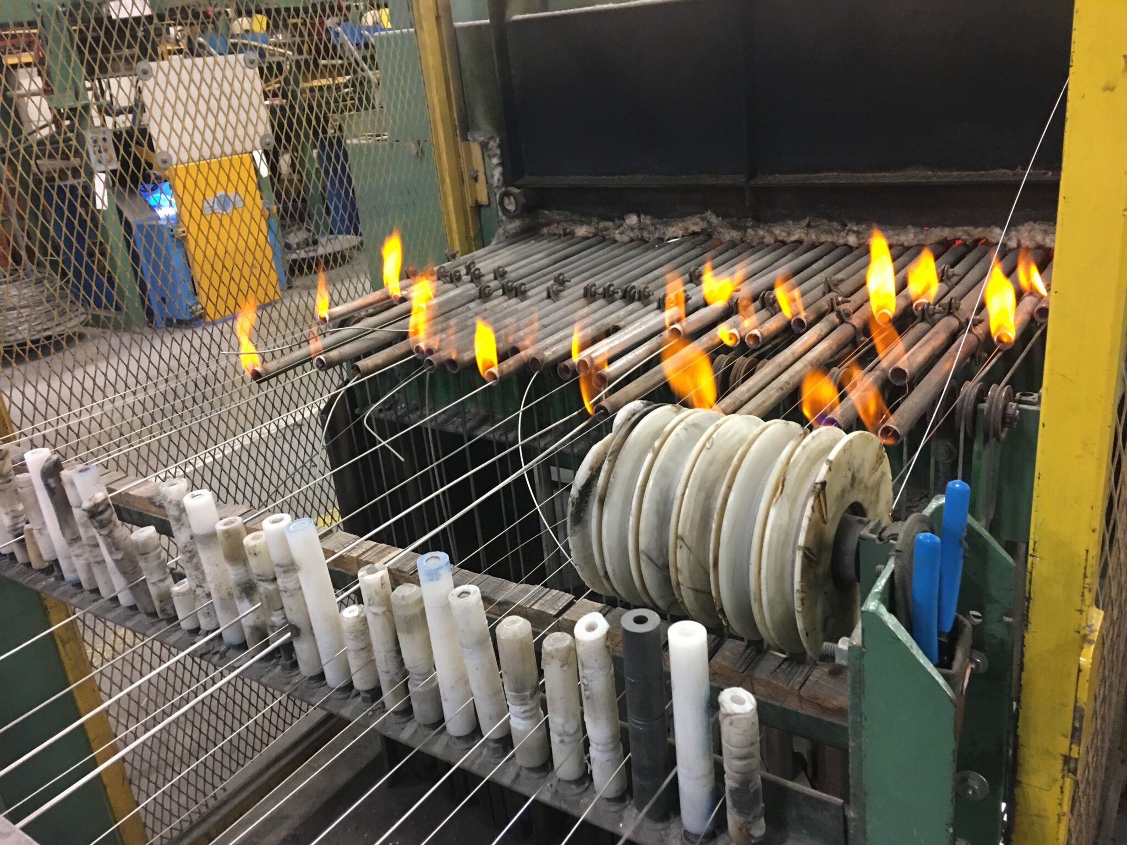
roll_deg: +4.9
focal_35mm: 29
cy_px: 422
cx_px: 564
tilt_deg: -19.5
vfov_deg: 48.2
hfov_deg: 61.7
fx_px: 944
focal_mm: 4.15
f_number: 2.2
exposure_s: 1/10
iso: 80
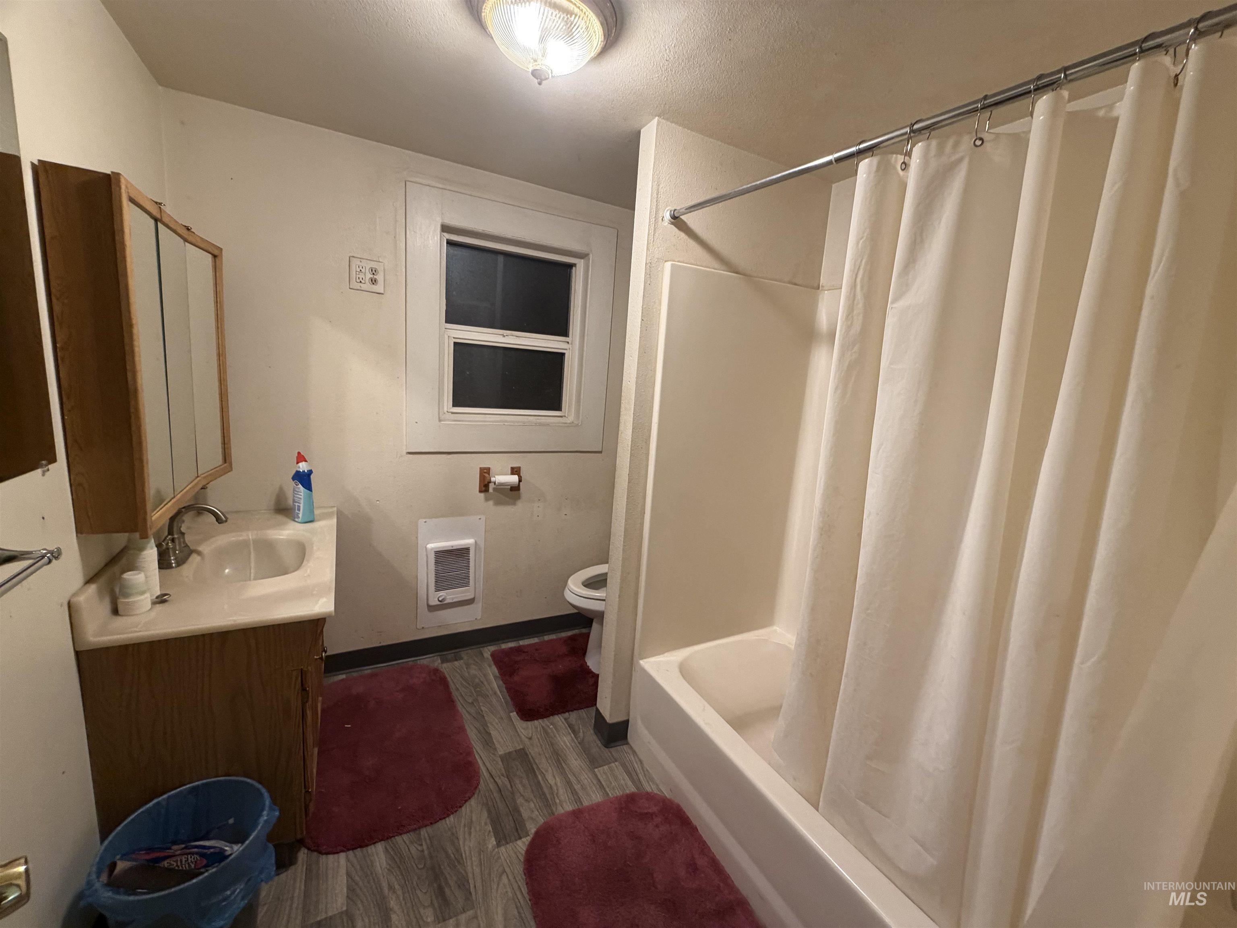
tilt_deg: -9.7
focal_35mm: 14
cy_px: 464
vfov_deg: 85.7
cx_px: 618
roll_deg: -4.3
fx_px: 500
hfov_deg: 102.1
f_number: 2.2
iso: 250
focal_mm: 2.22
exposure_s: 1/60
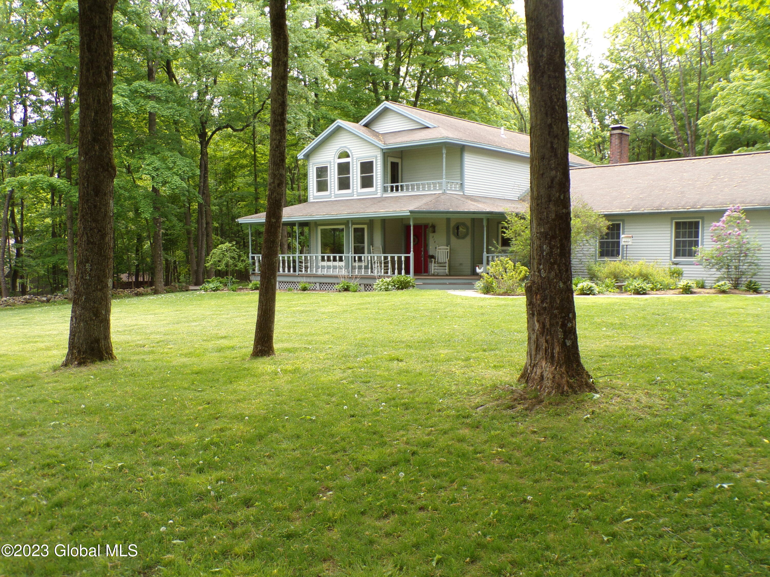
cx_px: 385
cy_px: 288
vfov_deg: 44.2
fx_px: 712
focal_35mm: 32
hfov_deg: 56.8
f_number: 3.2
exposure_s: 1/120
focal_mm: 5.8
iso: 80
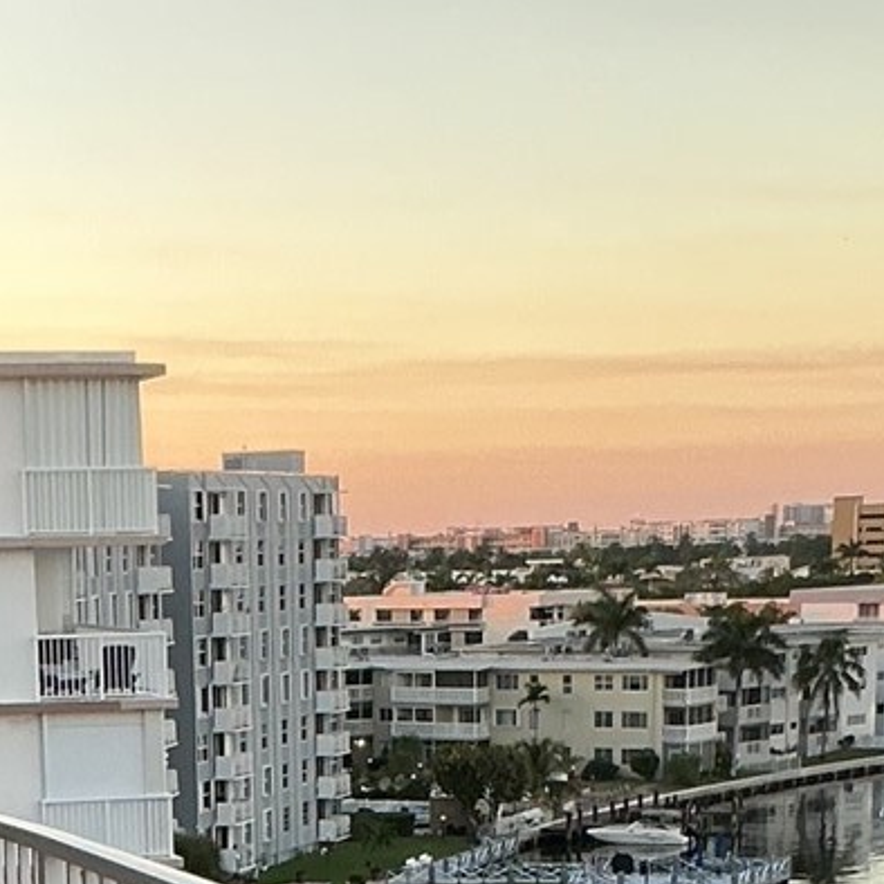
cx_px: 191
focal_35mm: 104
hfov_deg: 16.6
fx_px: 3005
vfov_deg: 15.6
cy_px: 1274
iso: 40
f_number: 1.8
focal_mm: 3
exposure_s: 1/120
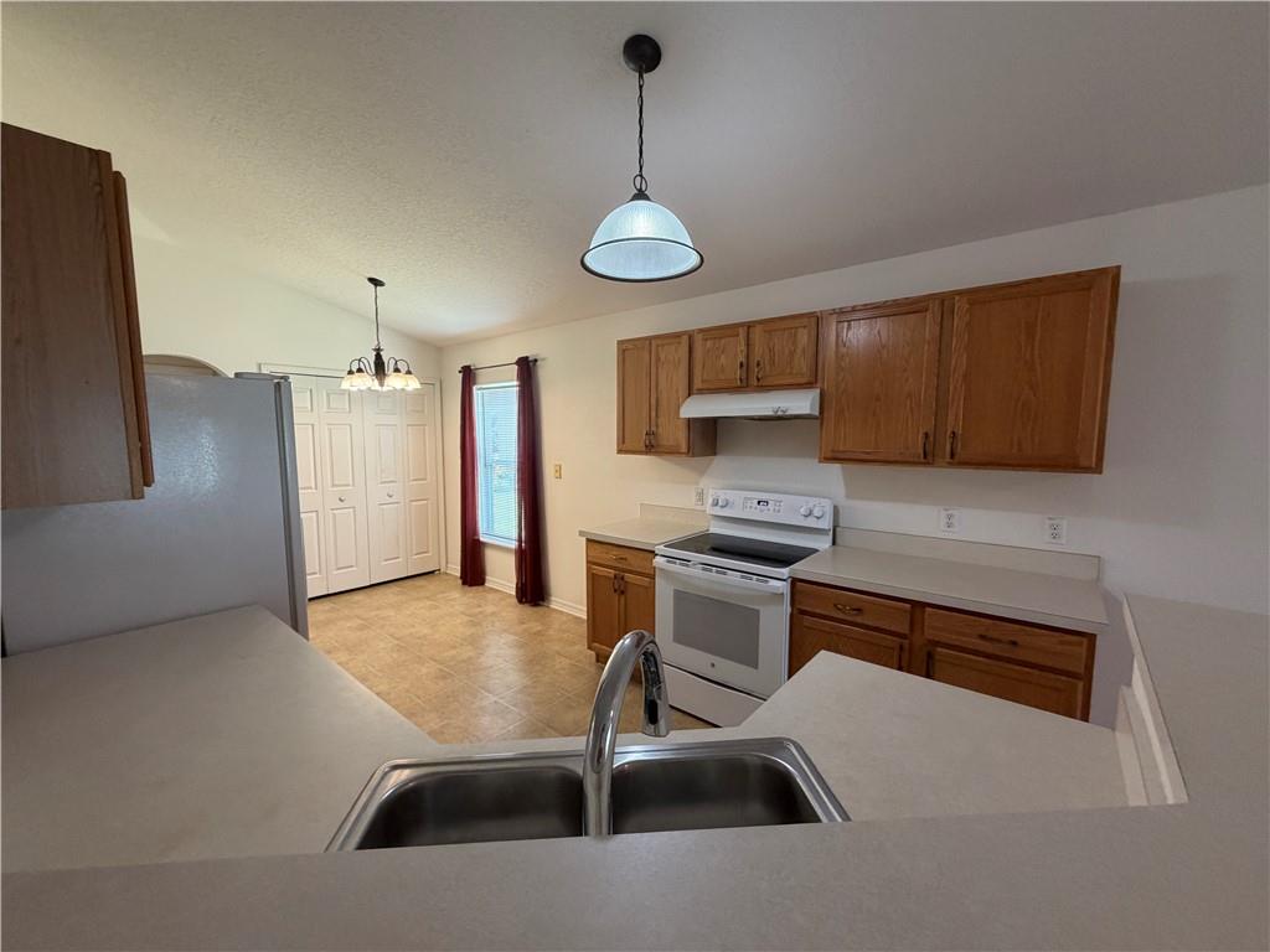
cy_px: 476
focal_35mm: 14
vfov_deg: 85.7
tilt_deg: -5.9
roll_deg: -0.4
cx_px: 635
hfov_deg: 102.1
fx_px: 514
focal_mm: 2.22
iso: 320
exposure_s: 1/120
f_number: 2.2
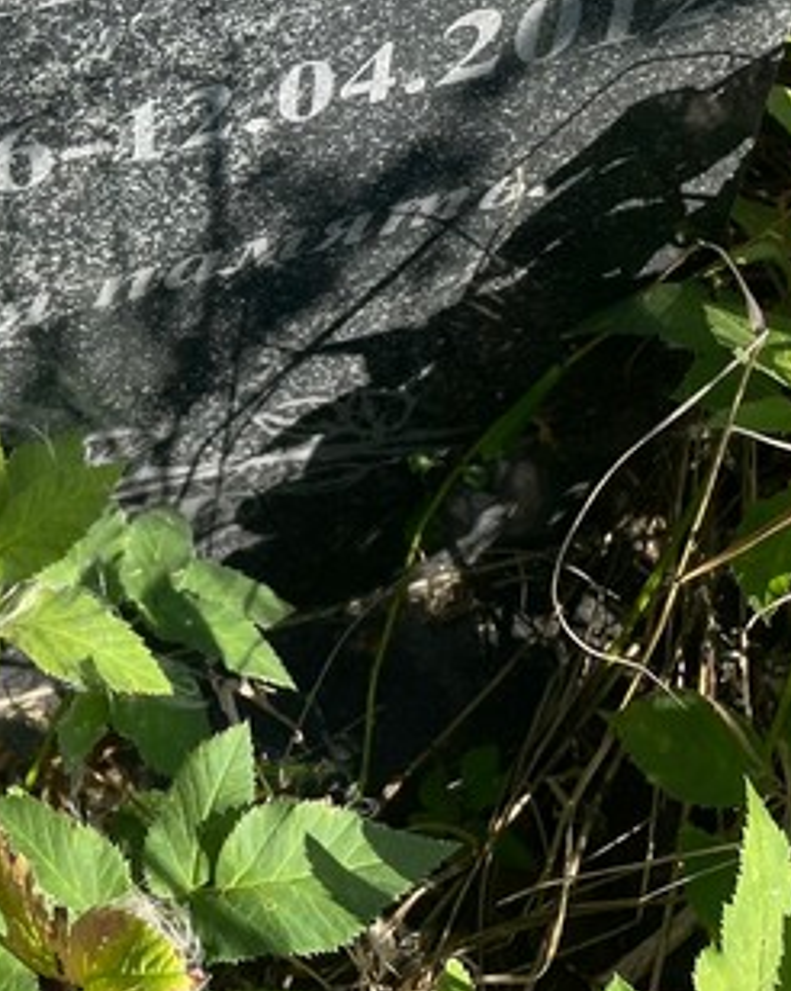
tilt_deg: -47.4
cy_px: 71
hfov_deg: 22.1
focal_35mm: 66
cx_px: -35
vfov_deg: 27.5
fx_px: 1933
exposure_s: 1/1159
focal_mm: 4.2
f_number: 1.6
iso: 32
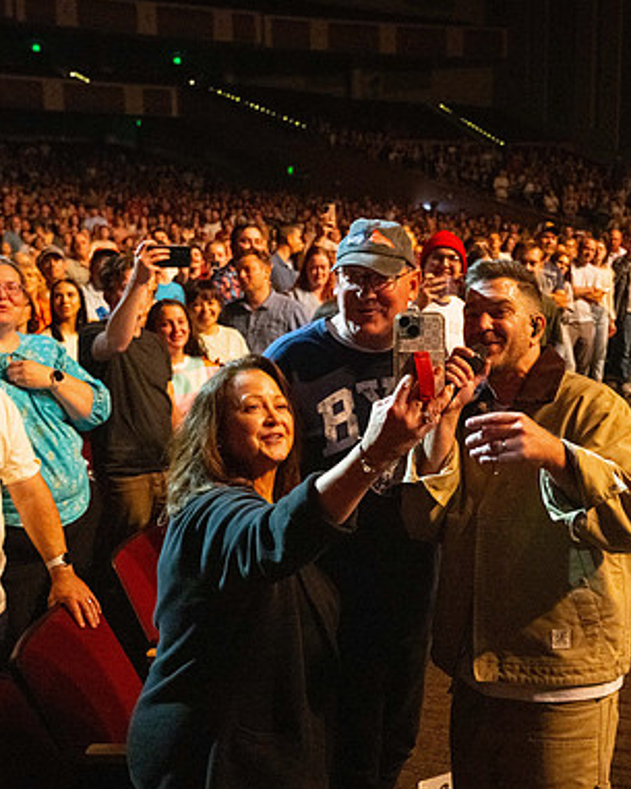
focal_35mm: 40
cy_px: 399
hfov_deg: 37.0
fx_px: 933
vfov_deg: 45.8
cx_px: 412
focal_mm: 28
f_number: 4
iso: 6400
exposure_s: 1/125
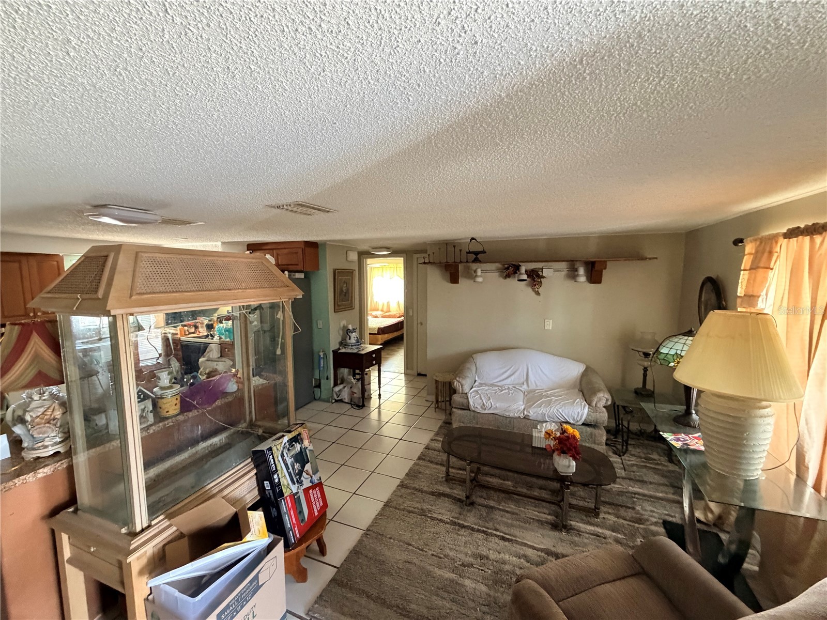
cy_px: 310
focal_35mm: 14
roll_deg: +0.3
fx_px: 334
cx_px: 414
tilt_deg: -4.2
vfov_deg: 85.7
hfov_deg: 102.1
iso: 640
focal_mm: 2.22
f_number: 2.2
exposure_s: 1/60
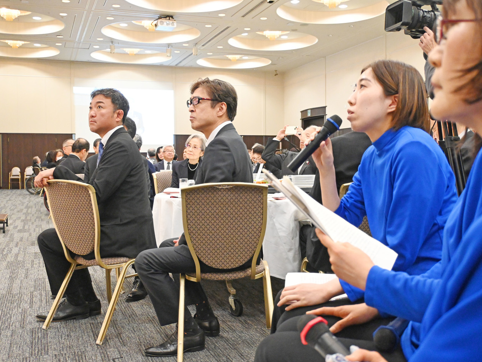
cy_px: 183
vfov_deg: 36.0
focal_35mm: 40
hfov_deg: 46.8
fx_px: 557
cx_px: 255
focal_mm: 24
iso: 3200
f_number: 4.2
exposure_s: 1/80
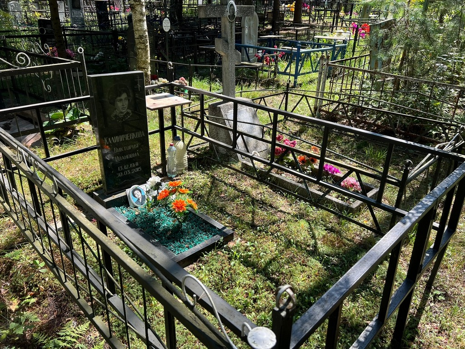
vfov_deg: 53.1
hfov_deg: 67.3
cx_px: 232
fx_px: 349
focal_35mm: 26
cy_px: 174
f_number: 1.5
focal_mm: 5.7
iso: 50
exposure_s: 1/743
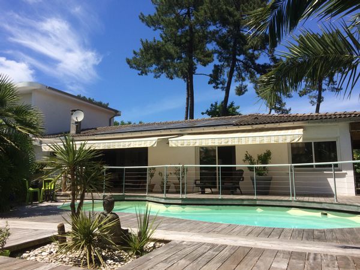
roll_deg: -0.2
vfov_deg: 48.2
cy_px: 135
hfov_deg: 61.7
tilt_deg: +5.1
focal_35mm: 29
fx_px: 302
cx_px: 180
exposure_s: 1/2283
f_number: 2.2
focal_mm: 4.15
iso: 32
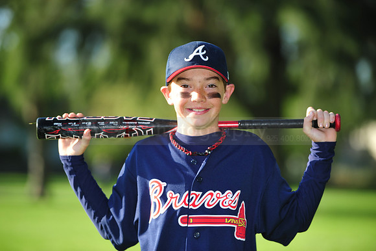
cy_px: 126
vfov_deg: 6.9
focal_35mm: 200
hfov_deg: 10.3
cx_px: 188
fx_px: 2088
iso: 200
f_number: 4
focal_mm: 200
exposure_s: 1/640
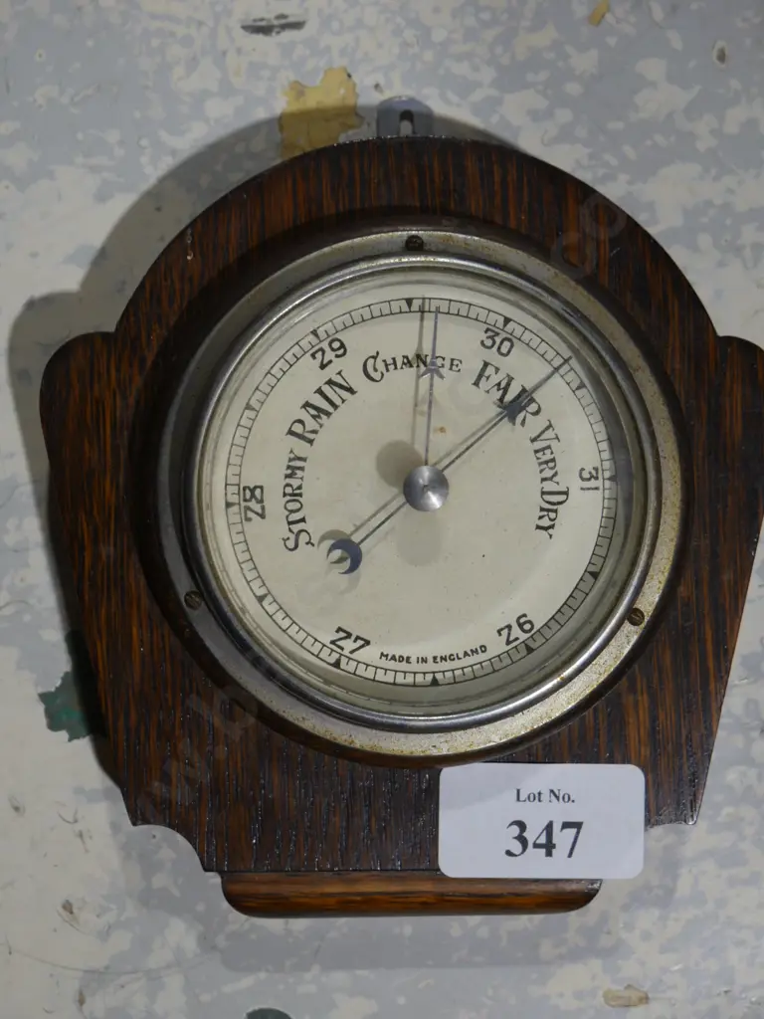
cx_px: 382
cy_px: 510
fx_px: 1883
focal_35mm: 64
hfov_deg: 22.9
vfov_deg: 30.3
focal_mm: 32
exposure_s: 1/80
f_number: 5.4
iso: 320
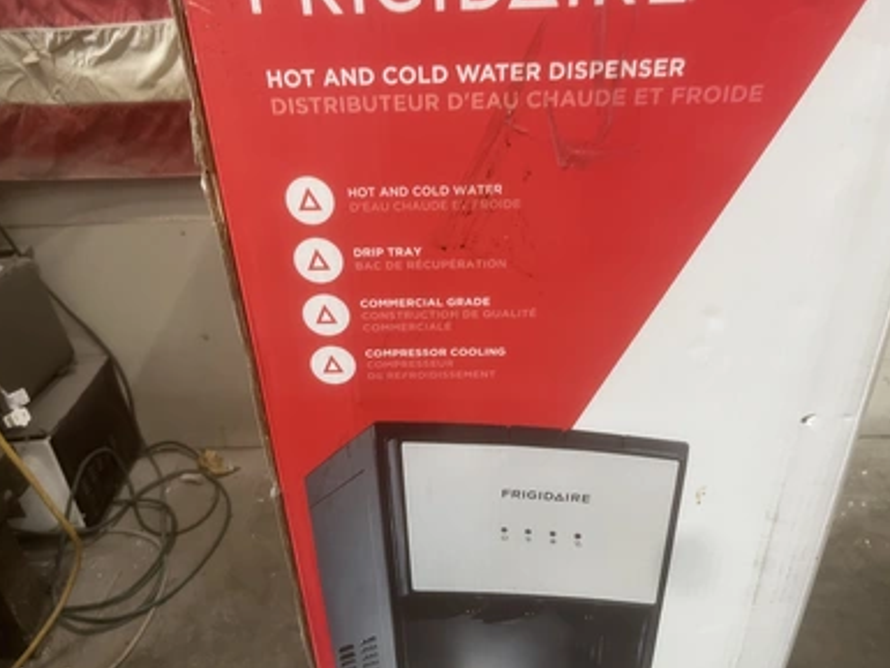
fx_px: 694
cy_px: 342
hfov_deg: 65.3
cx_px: 446
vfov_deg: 51.4
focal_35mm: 27
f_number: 1.6
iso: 125
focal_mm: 5.1
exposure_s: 1/60
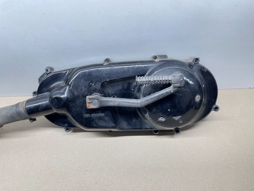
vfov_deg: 53.1
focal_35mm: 26
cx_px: 127
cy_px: 96
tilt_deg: -58.5
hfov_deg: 67.3
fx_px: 191
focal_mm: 4.2
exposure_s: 1/100
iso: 125
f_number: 1.6
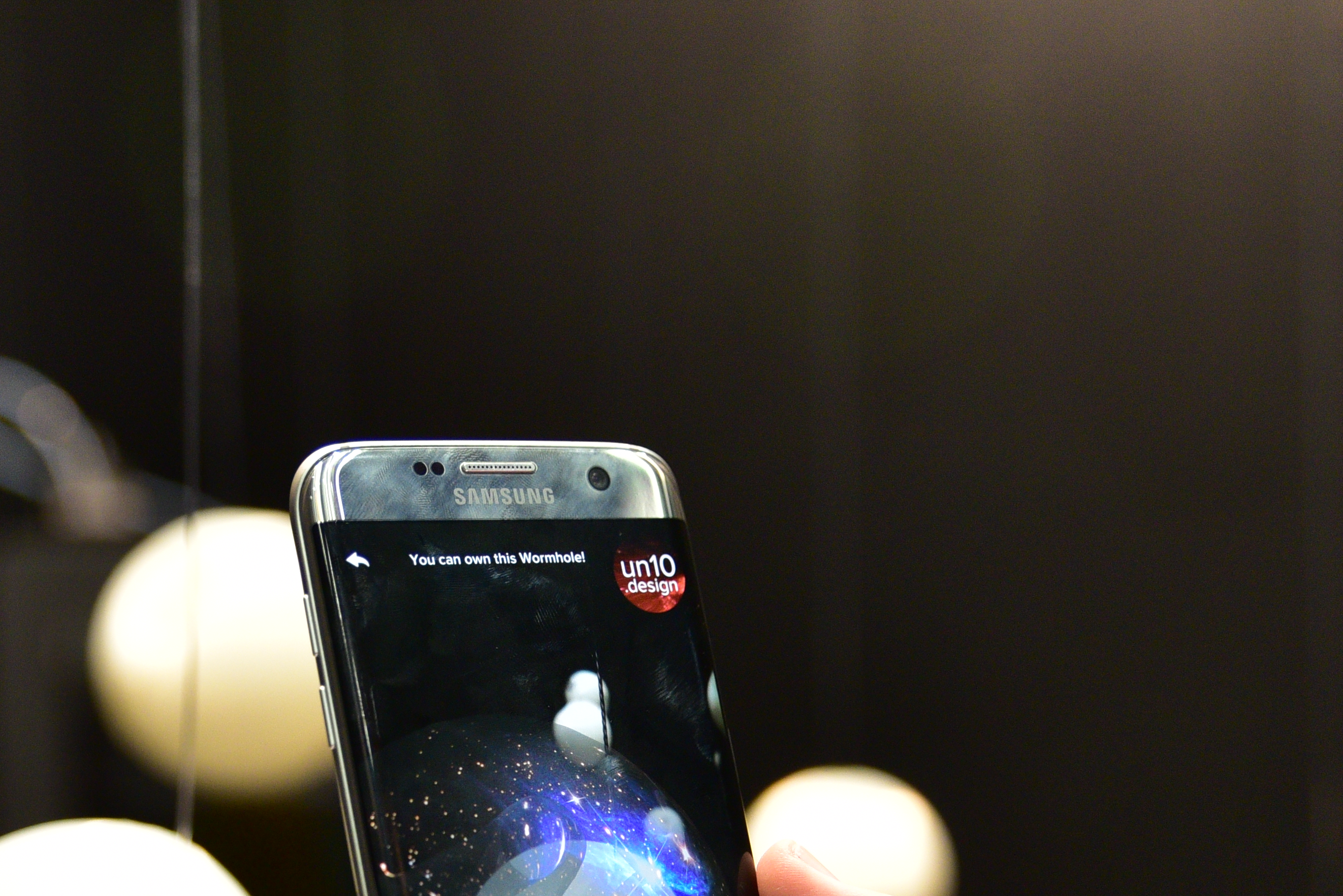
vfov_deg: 14.7
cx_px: 592
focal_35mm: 91
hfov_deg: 22.4
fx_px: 3396
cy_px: 978
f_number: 2.8
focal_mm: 40
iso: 2000
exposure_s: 1/160
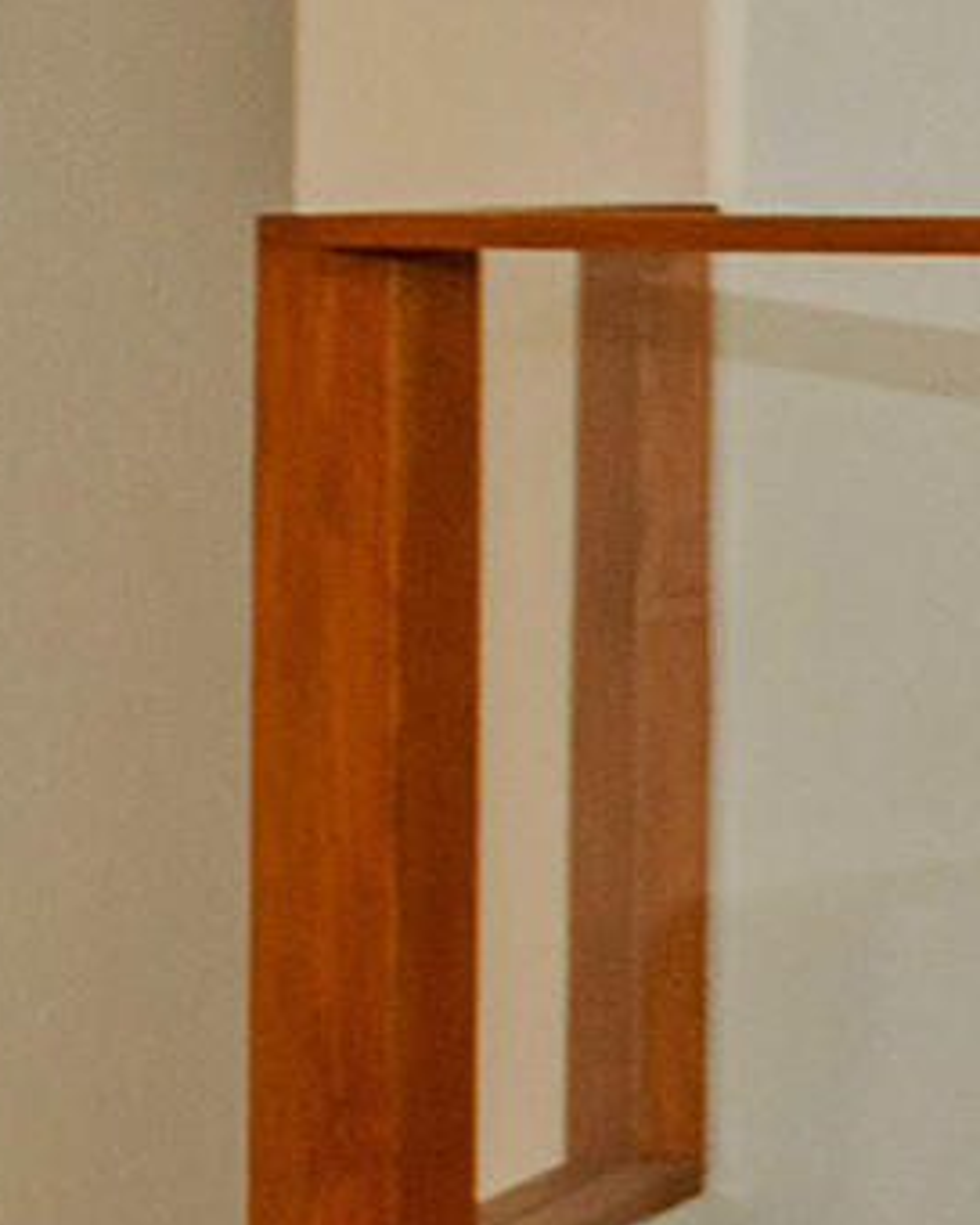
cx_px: 3621
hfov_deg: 8.4
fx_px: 4496
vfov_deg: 15.2
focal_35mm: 124
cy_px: -59
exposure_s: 1/80
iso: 320
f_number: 5.6
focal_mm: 10
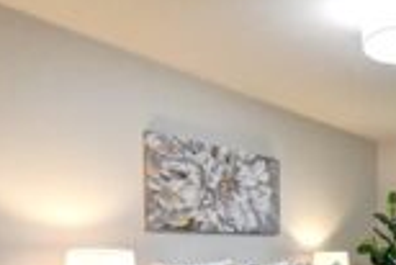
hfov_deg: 42.0
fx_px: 429
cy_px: 271
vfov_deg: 31.4
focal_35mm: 39
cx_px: 406
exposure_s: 1/4
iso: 3200
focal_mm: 10
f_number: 11
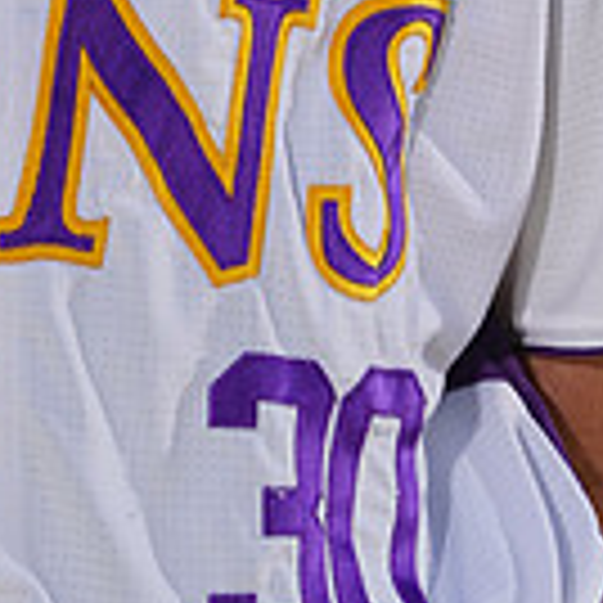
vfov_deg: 1.7
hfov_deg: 1.7
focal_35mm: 1028
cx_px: -61
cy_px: -482
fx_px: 20260
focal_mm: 279
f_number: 8
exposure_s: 1/250
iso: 100
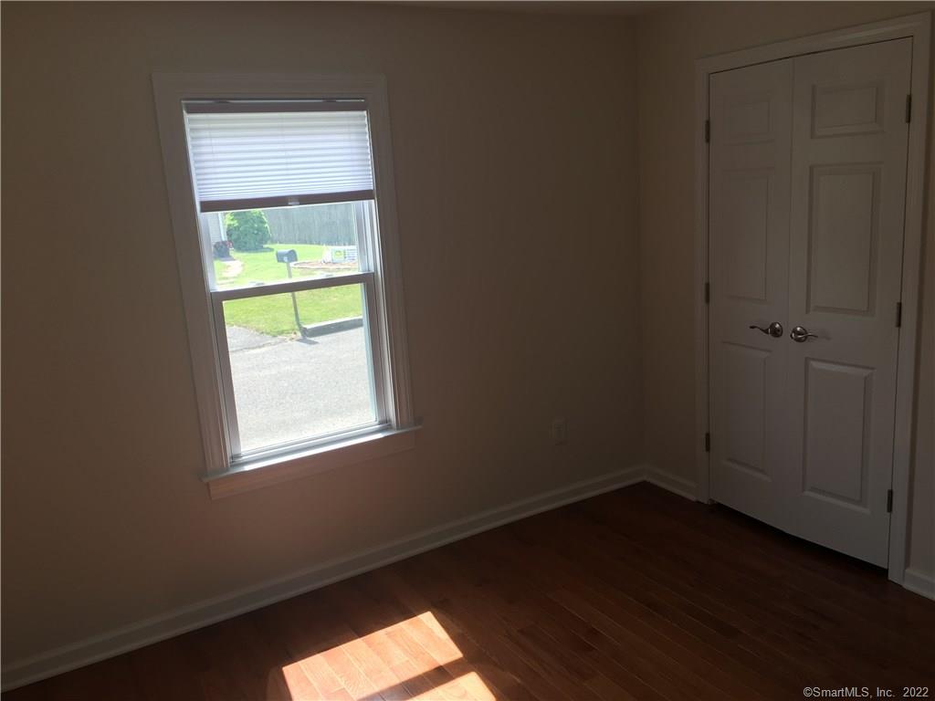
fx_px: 783
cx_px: 468
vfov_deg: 48.2
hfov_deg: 61.7
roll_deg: +4.1
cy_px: 350
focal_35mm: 29
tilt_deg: -8.5
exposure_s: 1/122
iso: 25
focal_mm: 4.15
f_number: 2.2
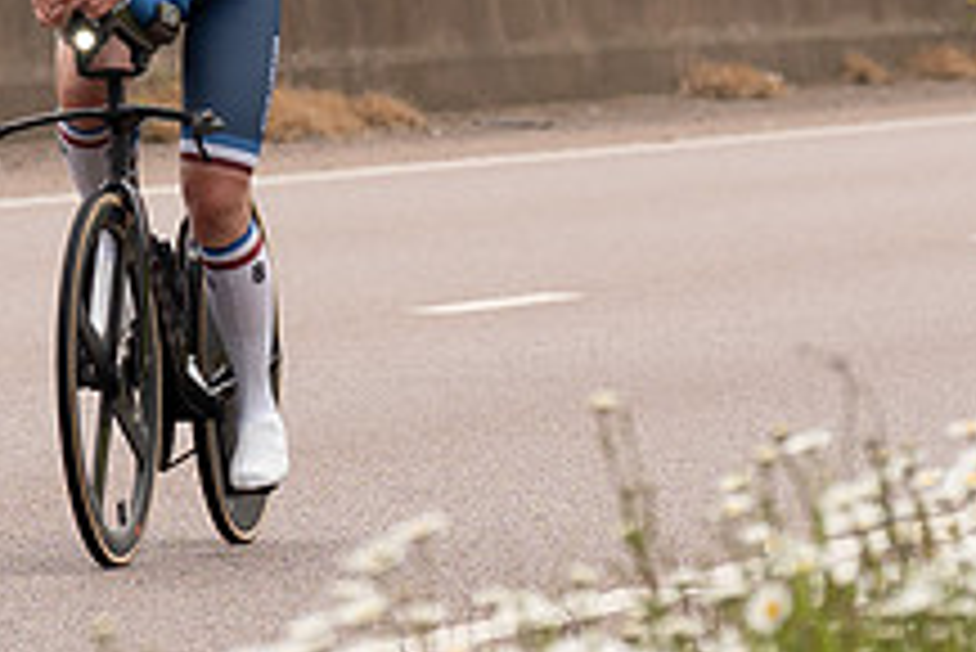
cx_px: 82
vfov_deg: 2.3
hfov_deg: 3.5
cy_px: -43
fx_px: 16006
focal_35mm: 590
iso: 125
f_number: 4
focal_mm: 109
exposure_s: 1/800
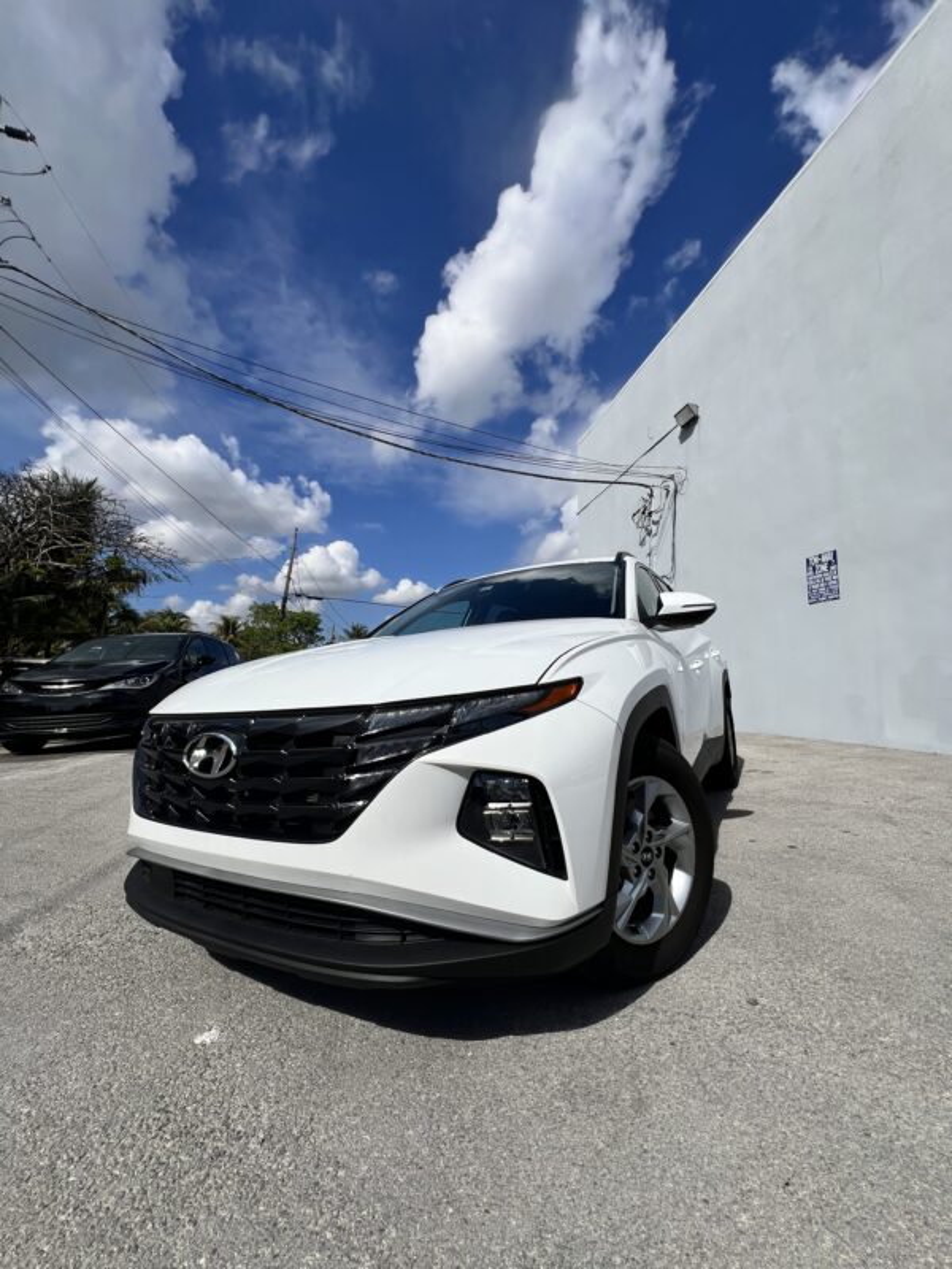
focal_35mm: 13
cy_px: 634
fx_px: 477
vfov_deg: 106.2
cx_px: 476
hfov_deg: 89.9
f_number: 1.8
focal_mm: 1.57
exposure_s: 1/4785
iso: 32
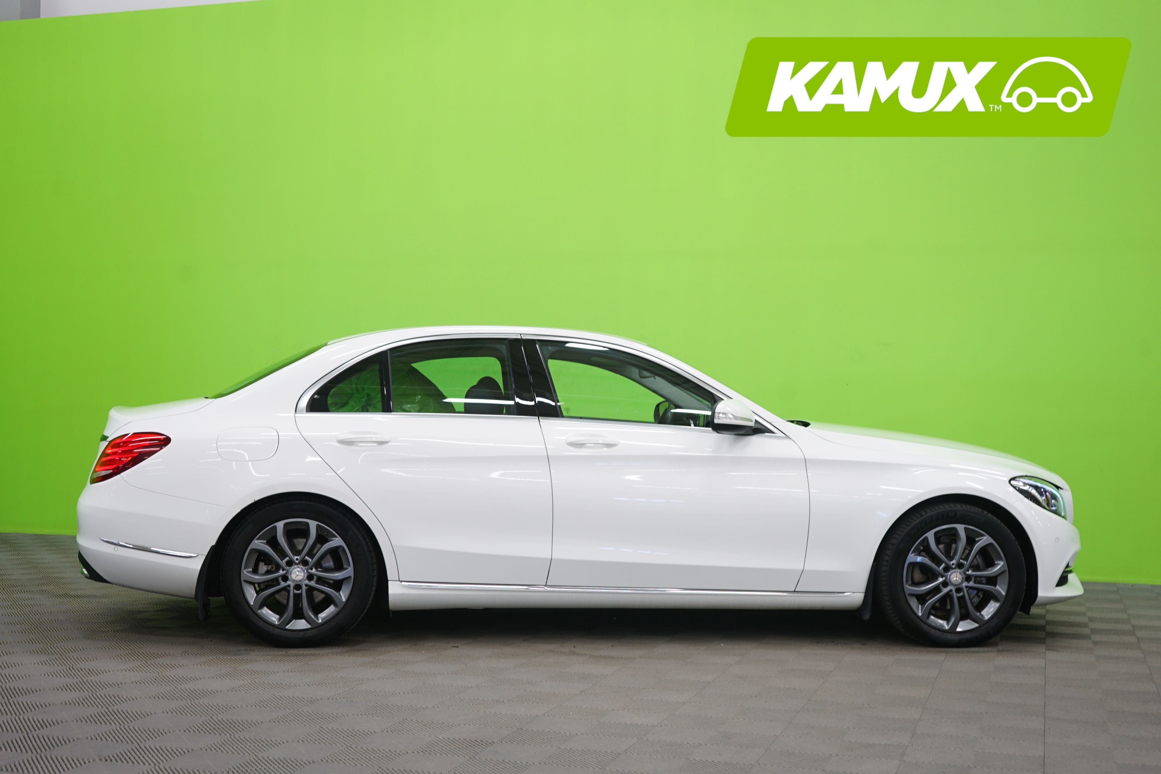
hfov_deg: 46.4
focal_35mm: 42
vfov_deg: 31.9
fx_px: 1354
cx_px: 580
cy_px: 387
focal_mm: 42
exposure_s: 1/8
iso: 400
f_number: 5
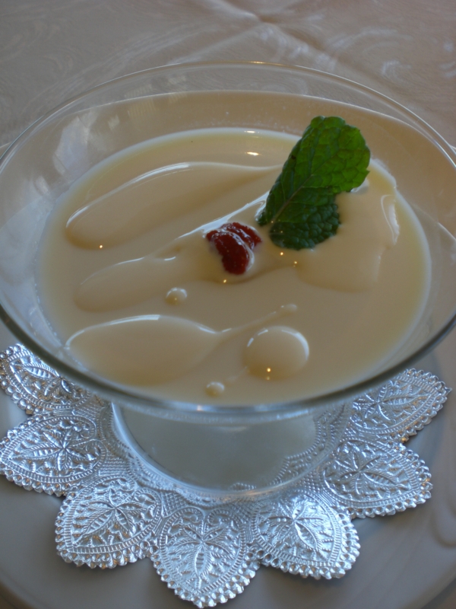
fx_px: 667
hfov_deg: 37.7
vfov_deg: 49.0
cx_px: 228
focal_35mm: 38
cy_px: 304
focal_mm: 6.3
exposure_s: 1/125
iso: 50
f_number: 3.1
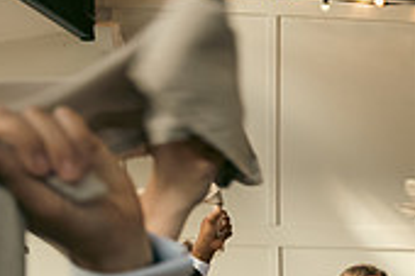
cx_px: 615
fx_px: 944
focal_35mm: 82
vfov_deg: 15.5
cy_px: 402
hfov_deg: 21.1
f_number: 3.5
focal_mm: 24
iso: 800
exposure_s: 1/160
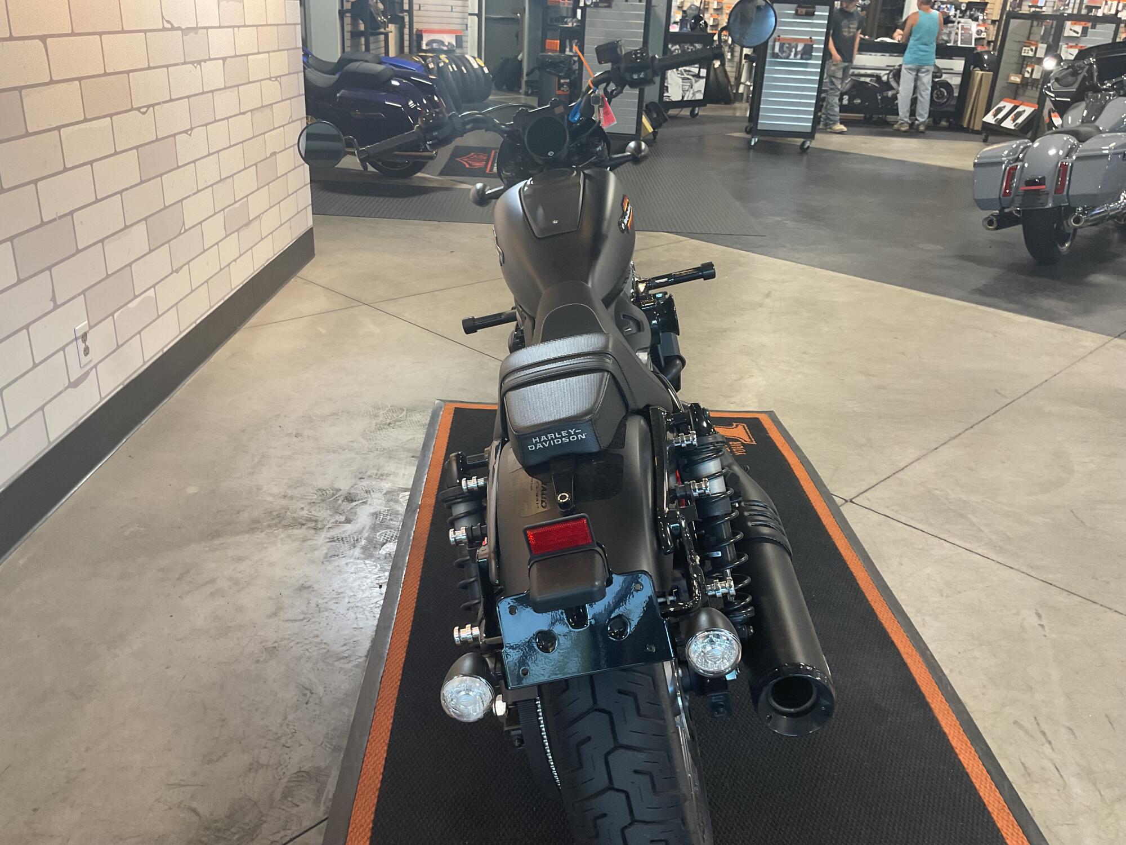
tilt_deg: -24.2
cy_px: 422
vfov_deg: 48.2
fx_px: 943
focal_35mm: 29
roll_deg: -2.3
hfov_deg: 61.7
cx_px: 563
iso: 64
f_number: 1.8
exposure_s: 1/50
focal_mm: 3
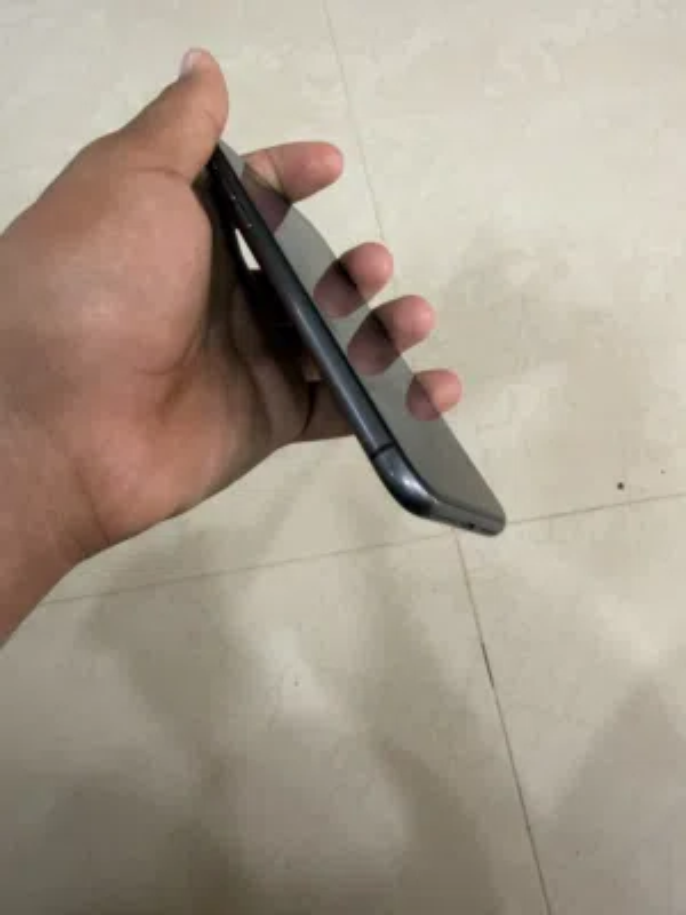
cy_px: 458
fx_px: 634
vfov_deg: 71.6
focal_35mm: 24
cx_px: 343
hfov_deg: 56.8
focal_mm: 2.22
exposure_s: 1/50
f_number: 2.2
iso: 200
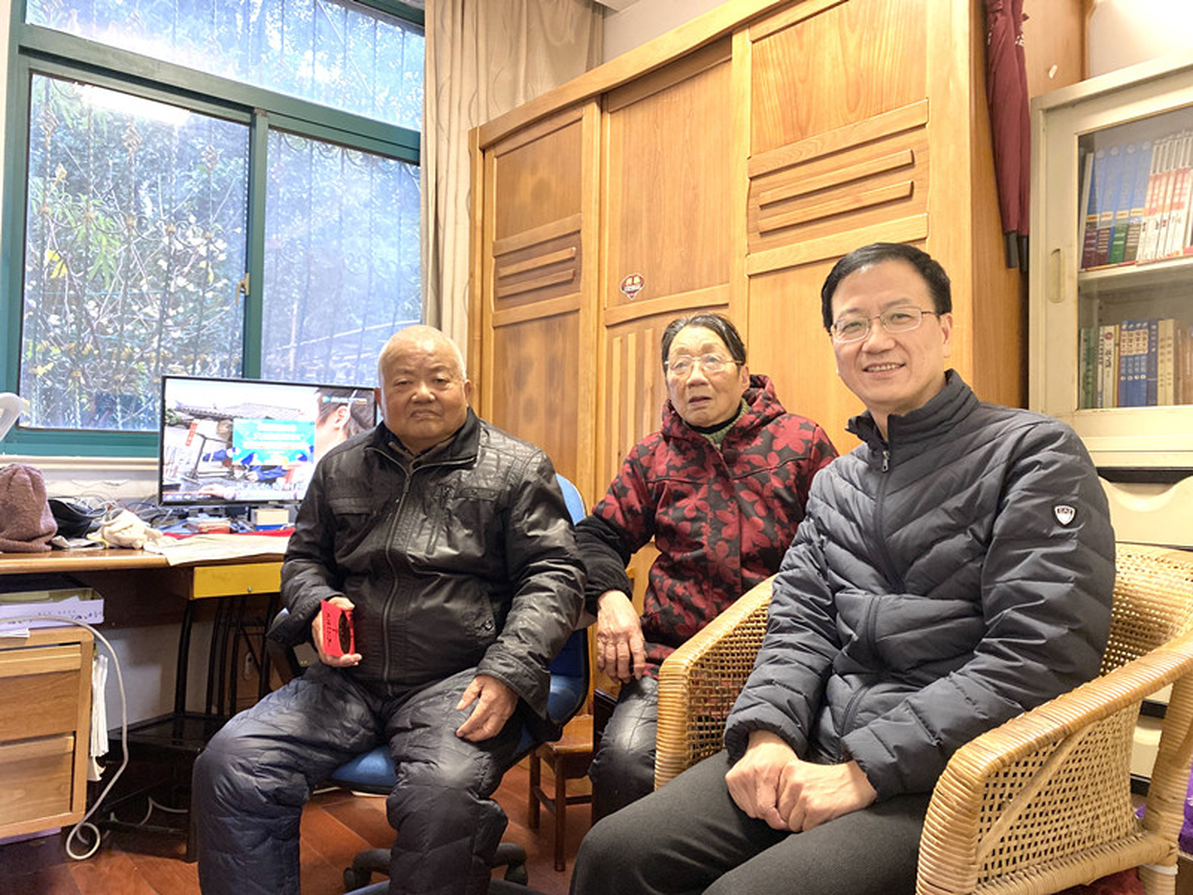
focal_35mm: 26
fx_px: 896
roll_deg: -0.5
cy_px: 448
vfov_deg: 53.1
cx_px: 596
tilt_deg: +1.0
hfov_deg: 67.3
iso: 400
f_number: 1.8
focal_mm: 4.25
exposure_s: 1/33
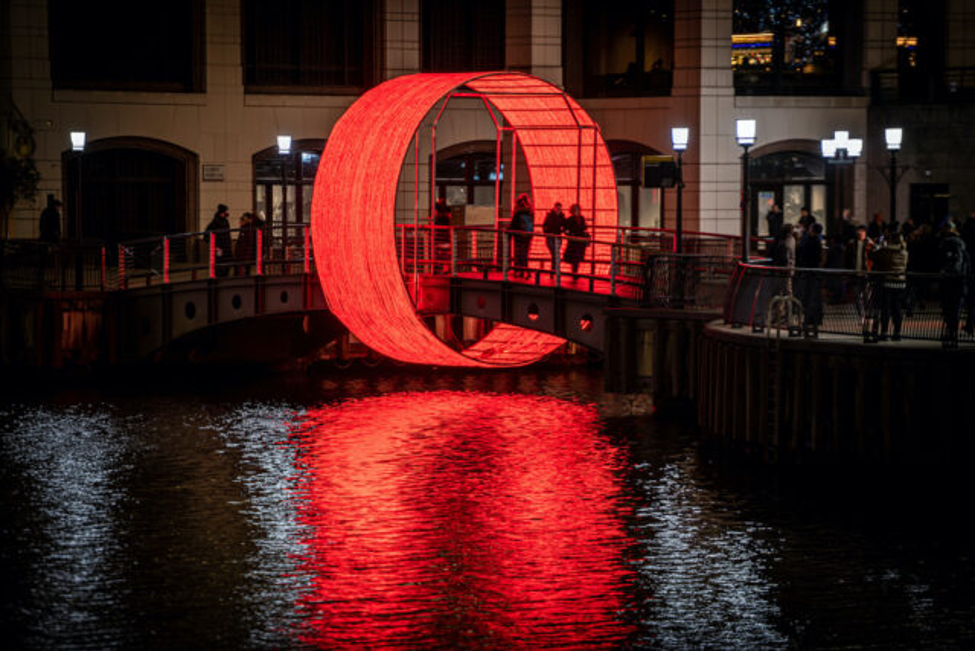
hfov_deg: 10.3
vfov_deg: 6.9
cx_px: 488
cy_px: 326
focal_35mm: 200
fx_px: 5418
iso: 200
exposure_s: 1/10
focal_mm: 200
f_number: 2.8
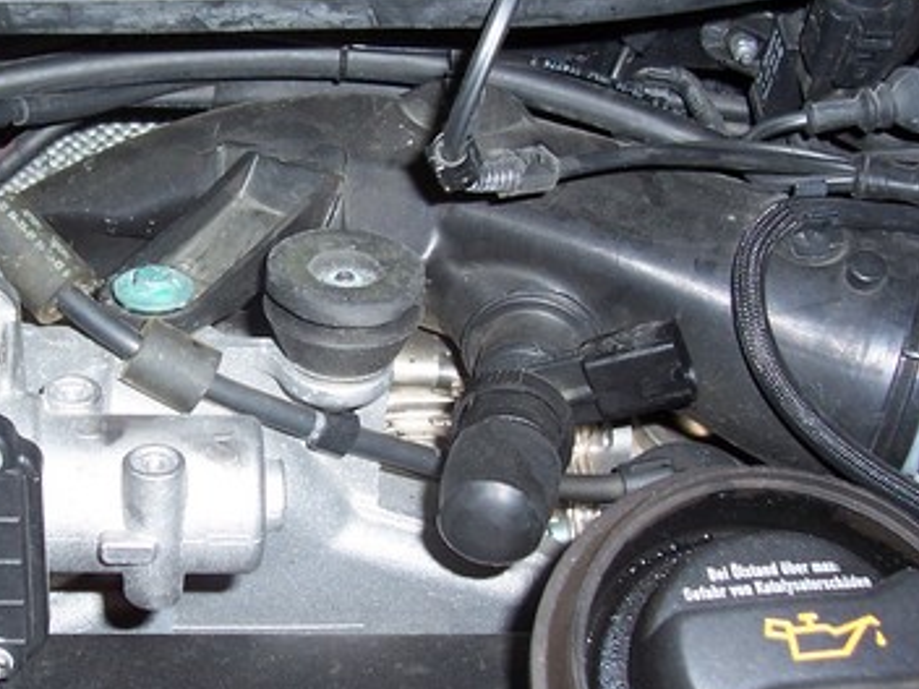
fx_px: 1540
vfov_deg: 25.2
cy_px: 344
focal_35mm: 58
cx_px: 204
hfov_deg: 32.5
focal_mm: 5.6
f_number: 2.7
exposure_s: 1/60
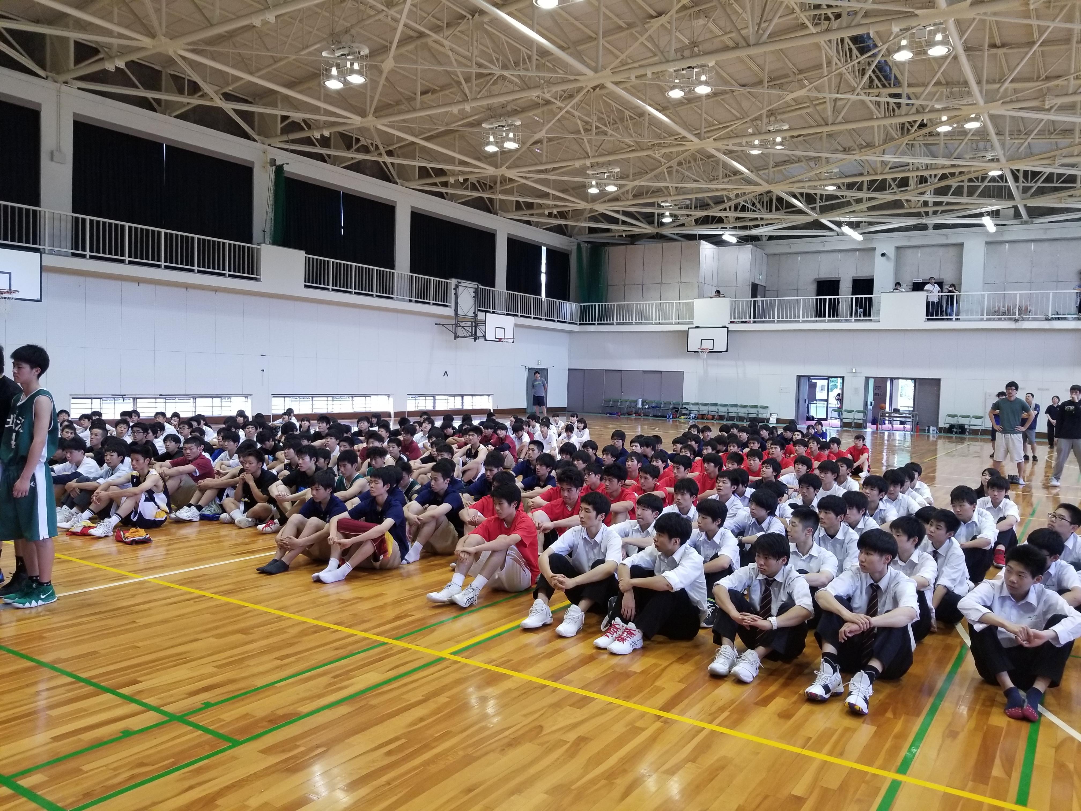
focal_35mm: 26
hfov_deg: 67.3
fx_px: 812
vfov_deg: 53.1
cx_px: 540
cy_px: 406
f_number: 1.7
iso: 125
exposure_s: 1/60
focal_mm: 4.2
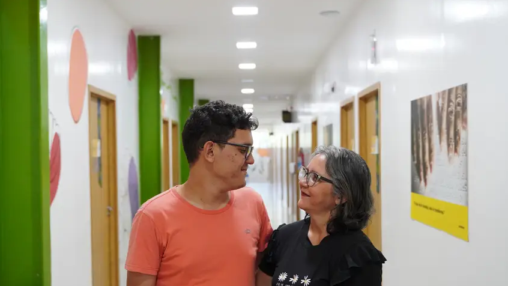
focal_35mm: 50
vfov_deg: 23.9
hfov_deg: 41.2
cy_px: 169
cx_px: 254
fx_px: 675
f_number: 2.8
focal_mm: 31.4
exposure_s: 1/160
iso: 1600
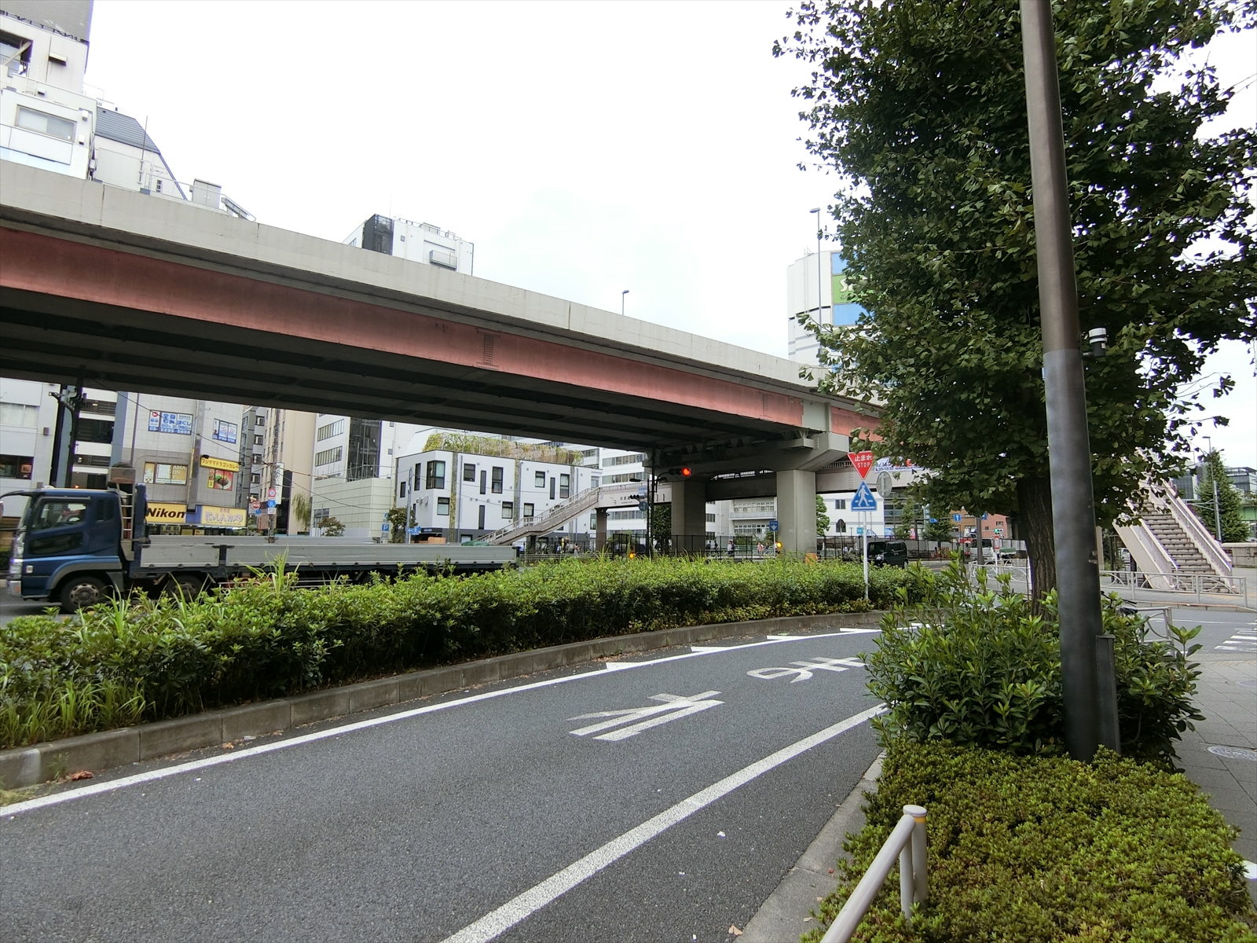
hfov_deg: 84.7
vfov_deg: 68.7
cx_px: 628
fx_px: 690
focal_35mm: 19
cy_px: 472
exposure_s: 1/320
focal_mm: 4.06
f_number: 2.7
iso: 80
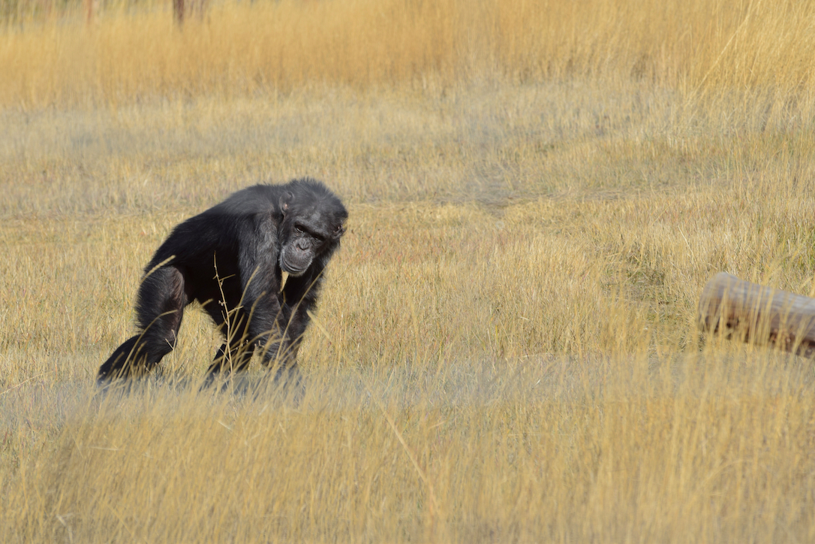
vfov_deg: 5.1
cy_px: 272
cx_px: 408
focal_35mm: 270
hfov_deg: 7.6
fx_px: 6112
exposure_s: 1/400
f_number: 10
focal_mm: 180
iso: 160
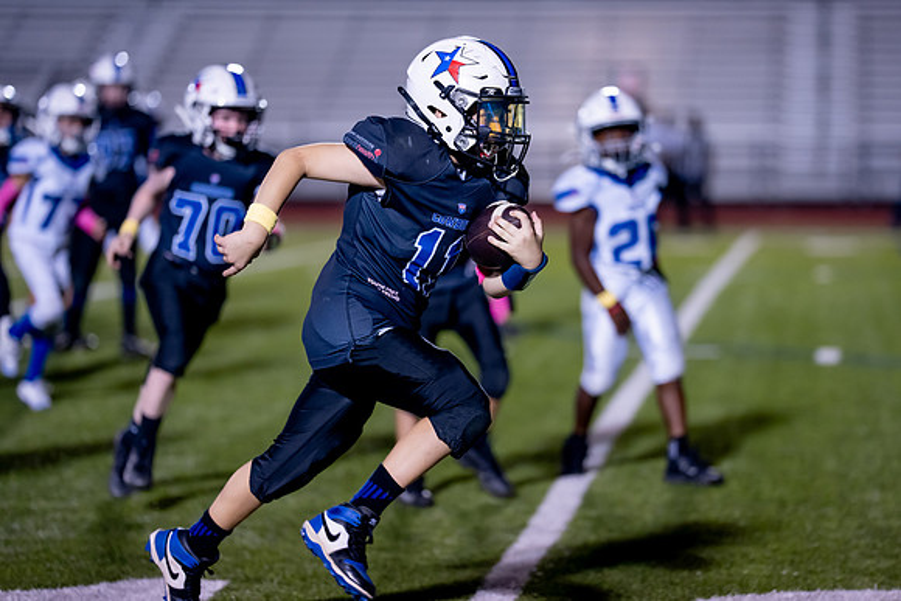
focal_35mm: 148
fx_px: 3716
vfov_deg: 9.2
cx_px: 491
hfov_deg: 13.8
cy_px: 275
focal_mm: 135
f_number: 1.8
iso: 1600
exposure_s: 1/1000
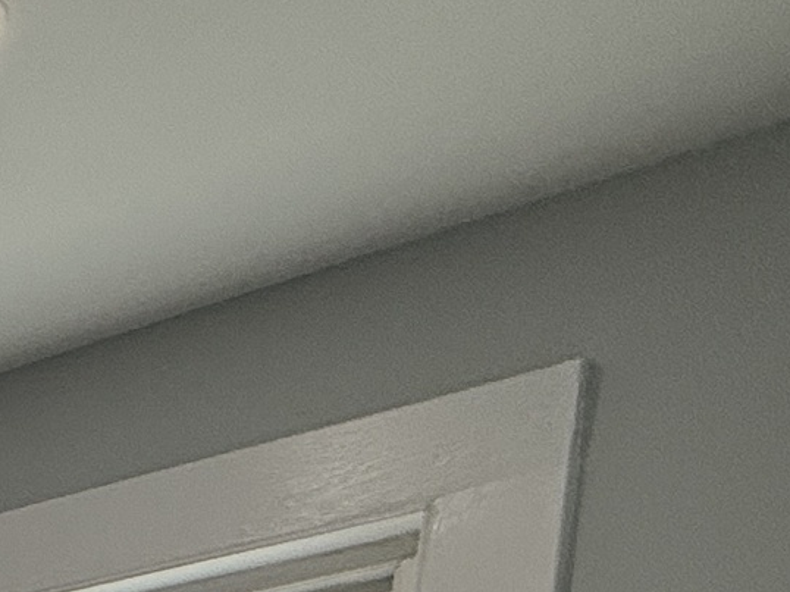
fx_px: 1825
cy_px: 1438
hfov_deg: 14.4
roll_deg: -2.0
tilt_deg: -5.6
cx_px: -1164
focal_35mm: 80
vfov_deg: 13.4
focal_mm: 2.22
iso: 80
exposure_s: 1/120
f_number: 2.2
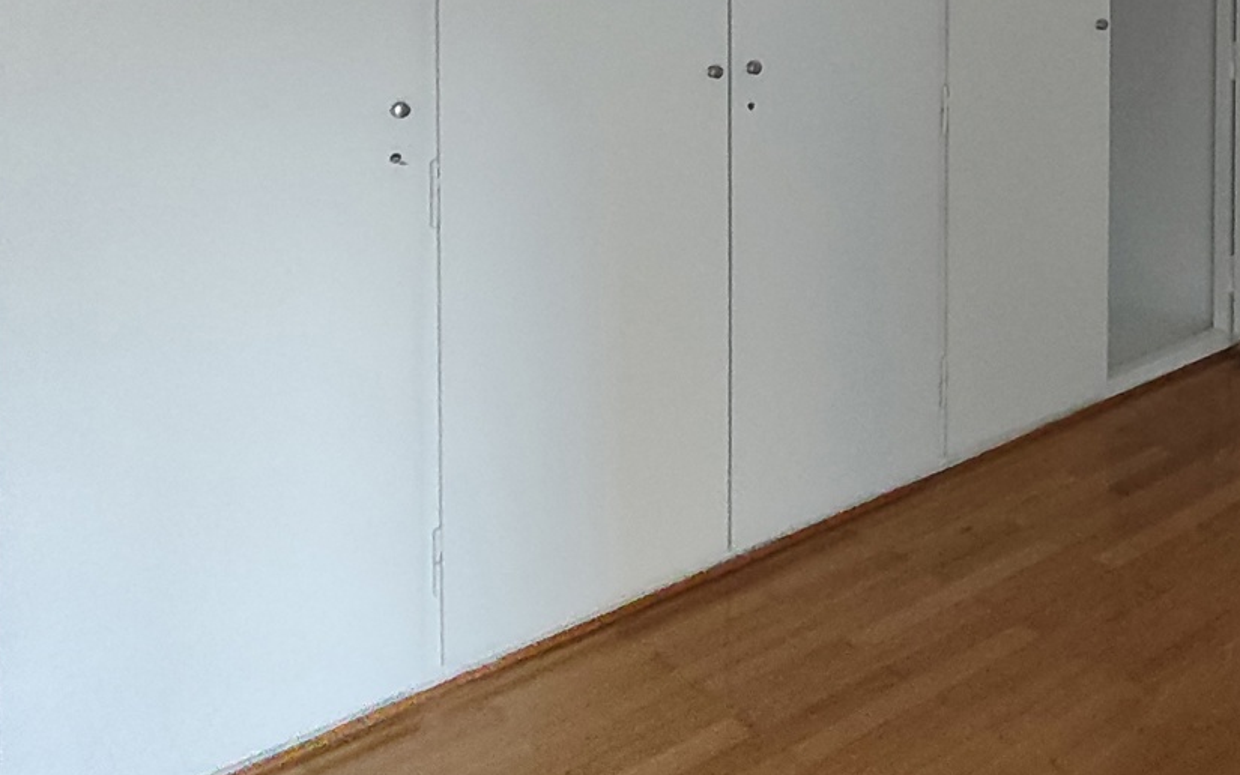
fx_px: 1251
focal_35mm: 37
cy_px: -86
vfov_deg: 30.6
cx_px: 1166
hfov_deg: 46.4
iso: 250
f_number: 2.2
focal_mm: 1.67
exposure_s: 1/59.4
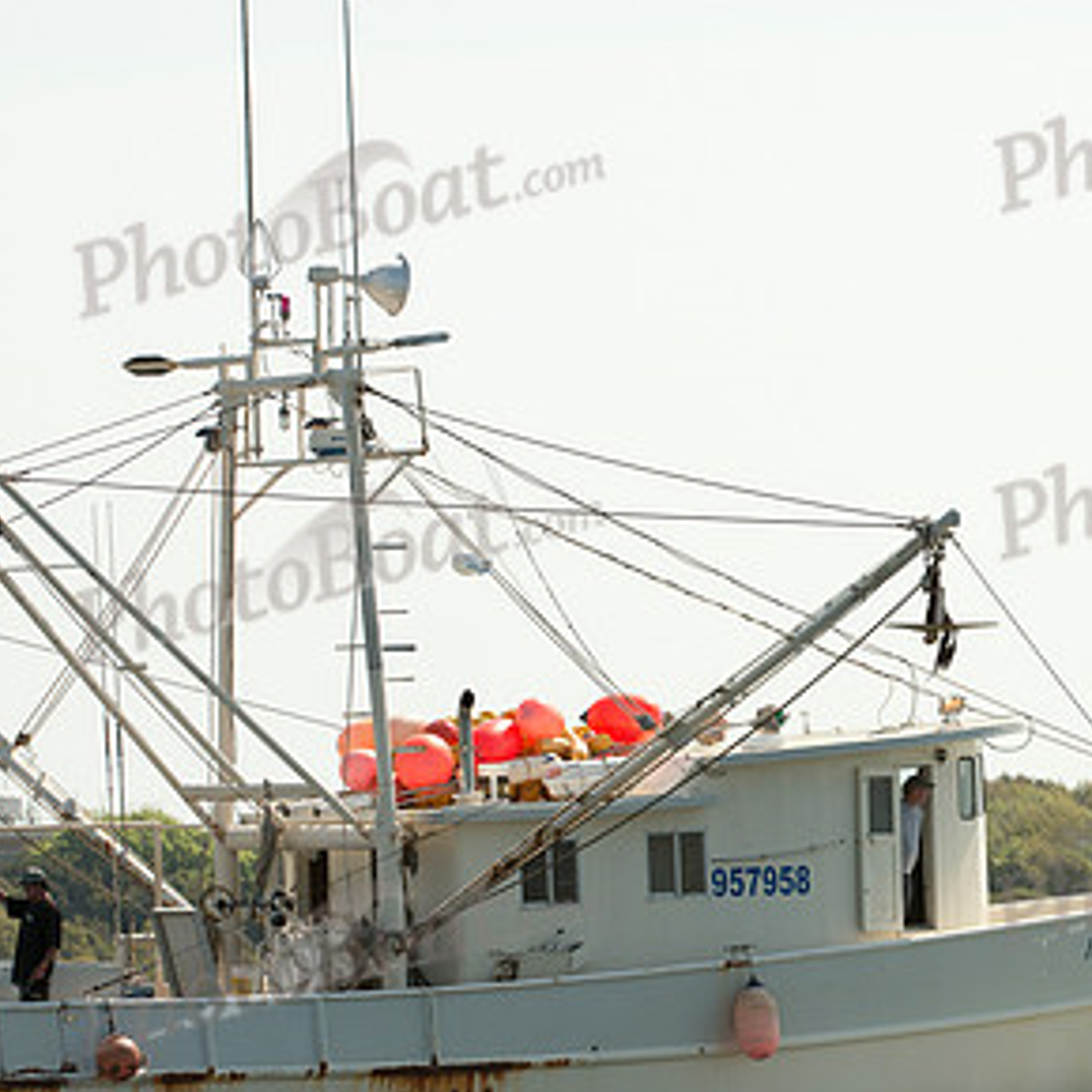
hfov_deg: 5.2
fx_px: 12135
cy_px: 710
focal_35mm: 340
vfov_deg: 5.2
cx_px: 802
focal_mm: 200
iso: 200
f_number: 11
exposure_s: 1/640
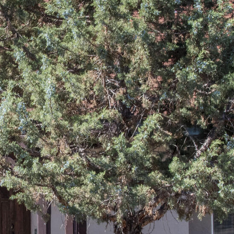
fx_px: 1094
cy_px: 150
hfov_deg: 12.1
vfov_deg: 12.2
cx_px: 20
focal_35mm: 143
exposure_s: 1/60
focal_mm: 31
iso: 200
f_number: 11
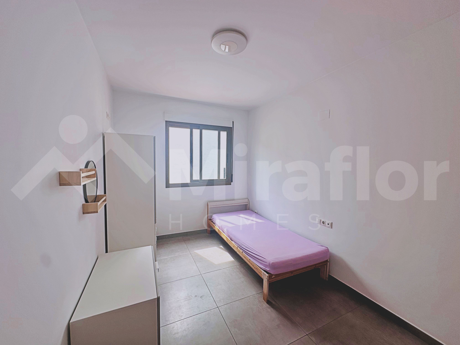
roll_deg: -1.2
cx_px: 230
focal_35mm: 14
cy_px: 172
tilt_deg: -3.5
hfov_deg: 102.1
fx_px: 186
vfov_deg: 85.7
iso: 40
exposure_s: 1/202
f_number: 2.2
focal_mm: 2.22
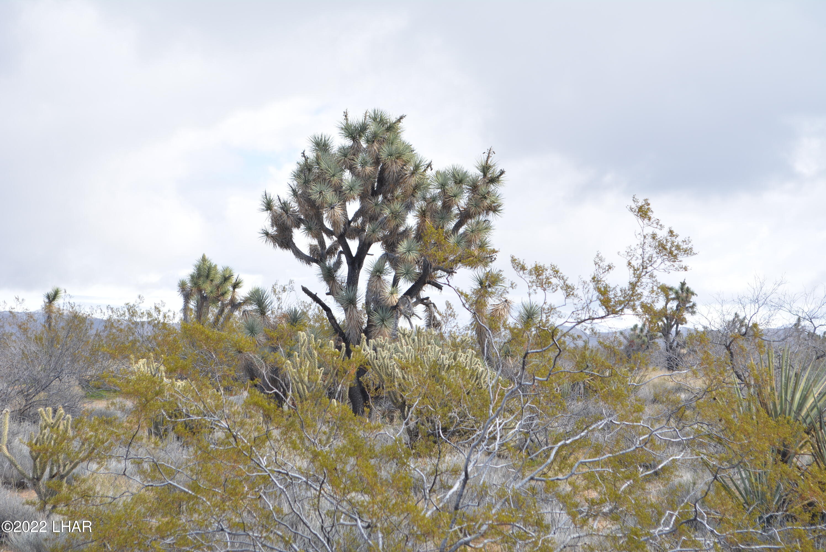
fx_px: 1894
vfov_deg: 16.6
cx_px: 413
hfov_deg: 24.6
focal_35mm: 82
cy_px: 276
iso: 100
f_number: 8
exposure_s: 1/125
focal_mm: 55
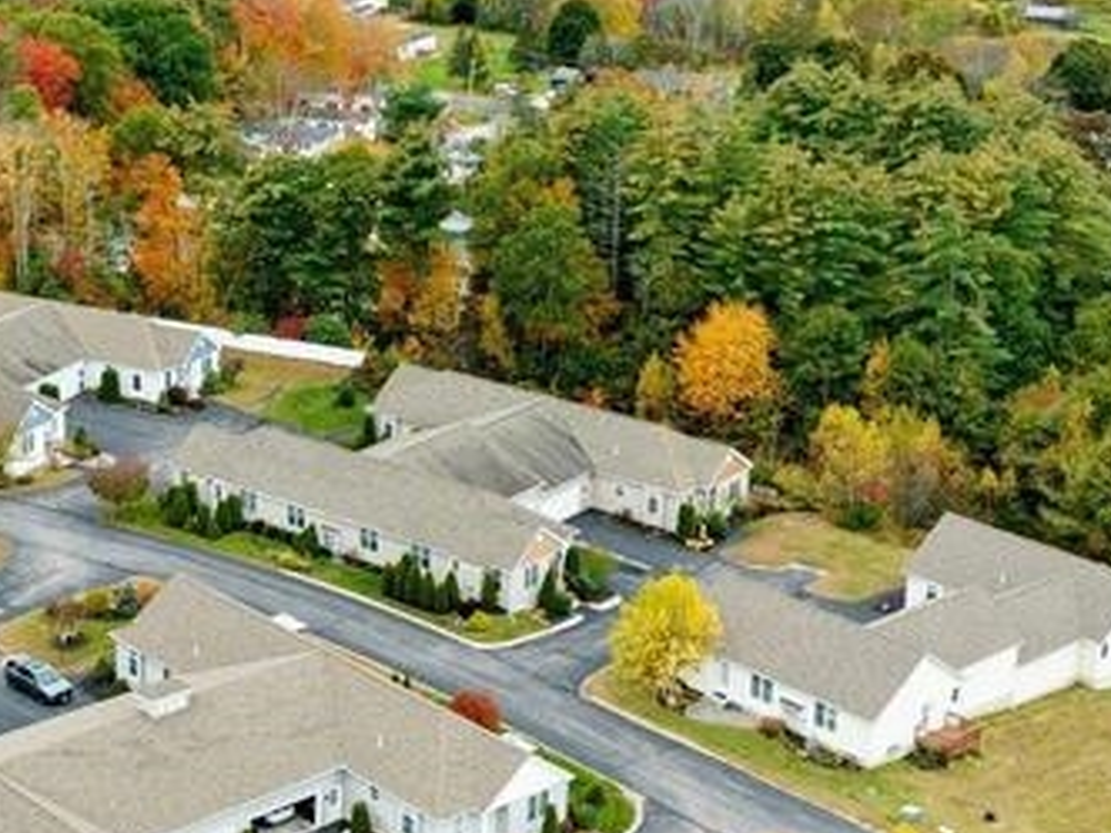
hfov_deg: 25.8
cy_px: 258
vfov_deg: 19.8
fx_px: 2375
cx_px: 191
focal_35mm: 74
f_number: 2.8
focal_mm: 12.29
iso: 330
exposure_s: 1/400
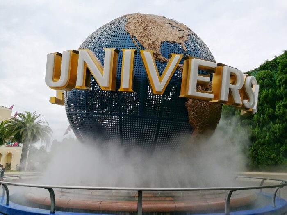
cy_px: 108
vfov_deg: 51.4
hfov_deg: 65.3
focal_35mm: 27
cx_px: 144
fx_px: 224
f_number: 16
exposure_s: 1/1026
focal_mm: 4.5
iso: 50
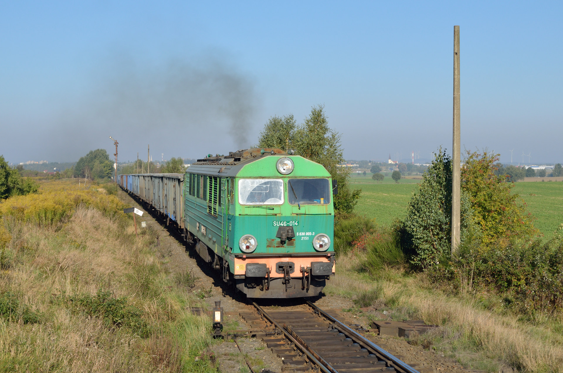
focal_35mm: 63
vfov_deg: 21.5
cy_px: 186
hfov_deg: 32.0
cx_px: 282
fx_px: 983
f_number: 9
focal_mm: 42
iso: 200
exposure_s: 1/640
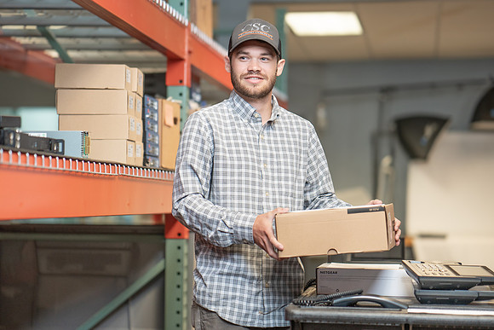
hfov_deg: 21.8
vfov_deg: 14.7
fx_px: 1280
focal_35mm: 93
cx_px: 226
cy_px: 166
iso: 800
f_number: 2
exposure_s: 1/250
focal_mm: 85
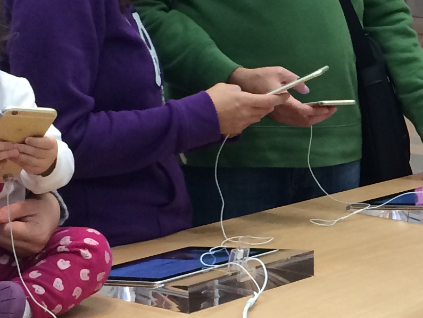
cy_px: 210
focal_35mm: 119
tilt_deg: -14.4
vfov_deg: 12.4
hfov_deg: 15.6
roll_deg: +0.2
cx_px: 568
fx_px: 1455
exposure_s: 1/30
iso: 50
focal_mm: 4.15
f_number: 2.2
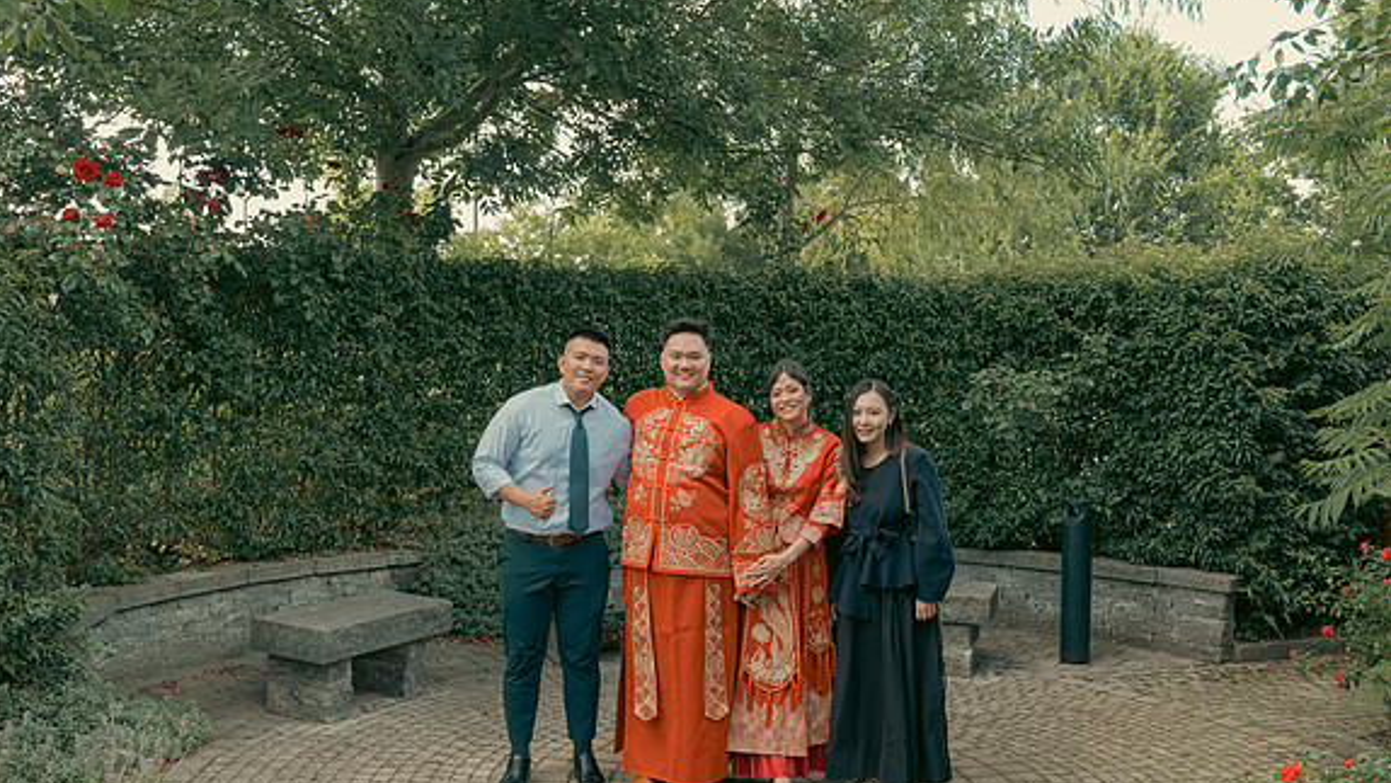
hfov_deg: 55.3
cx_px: 691
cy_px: 413
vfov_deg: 32.8
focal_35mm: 36
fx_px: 1328
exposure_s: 1/160
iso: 500
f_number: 5.6
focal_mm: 34
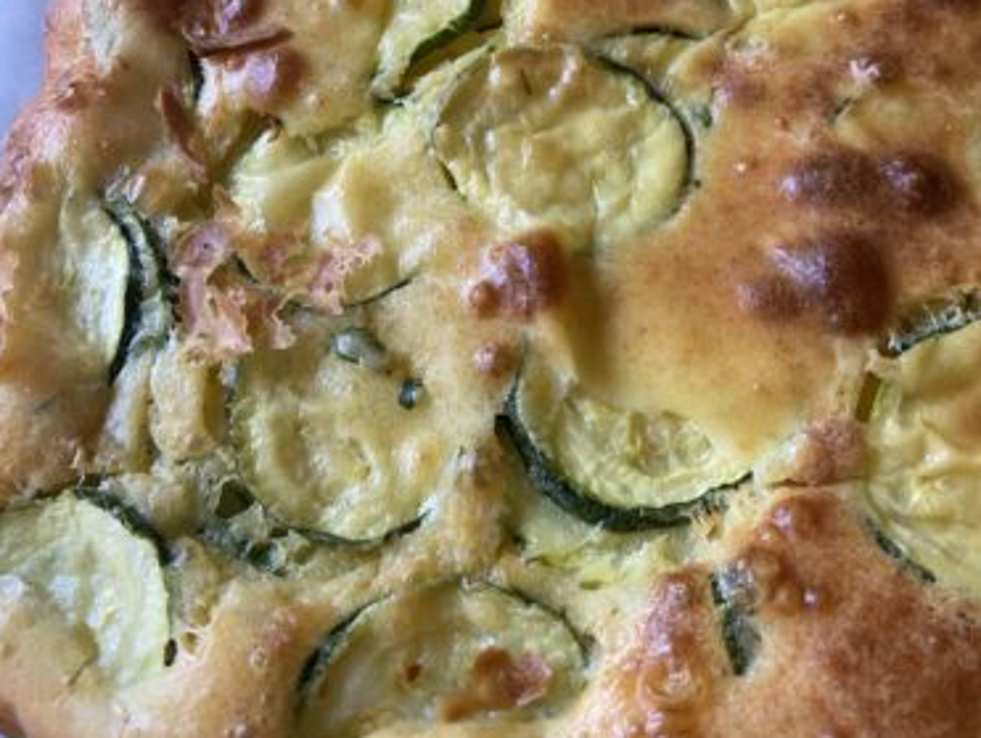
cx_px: 488
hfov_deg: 52.6
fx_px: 993
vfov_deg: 39.7
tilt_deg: -65.2
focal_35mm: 35
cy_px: 185
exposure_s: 1/60
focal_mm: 4.25
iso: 125
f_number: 1.8
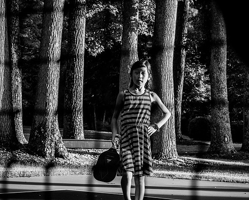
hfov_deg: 19.7
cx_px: 137
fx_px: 715
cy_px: 101
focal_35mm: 97
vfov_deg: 15.9
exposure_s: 1/200
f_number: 11
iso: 1000
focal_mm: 85
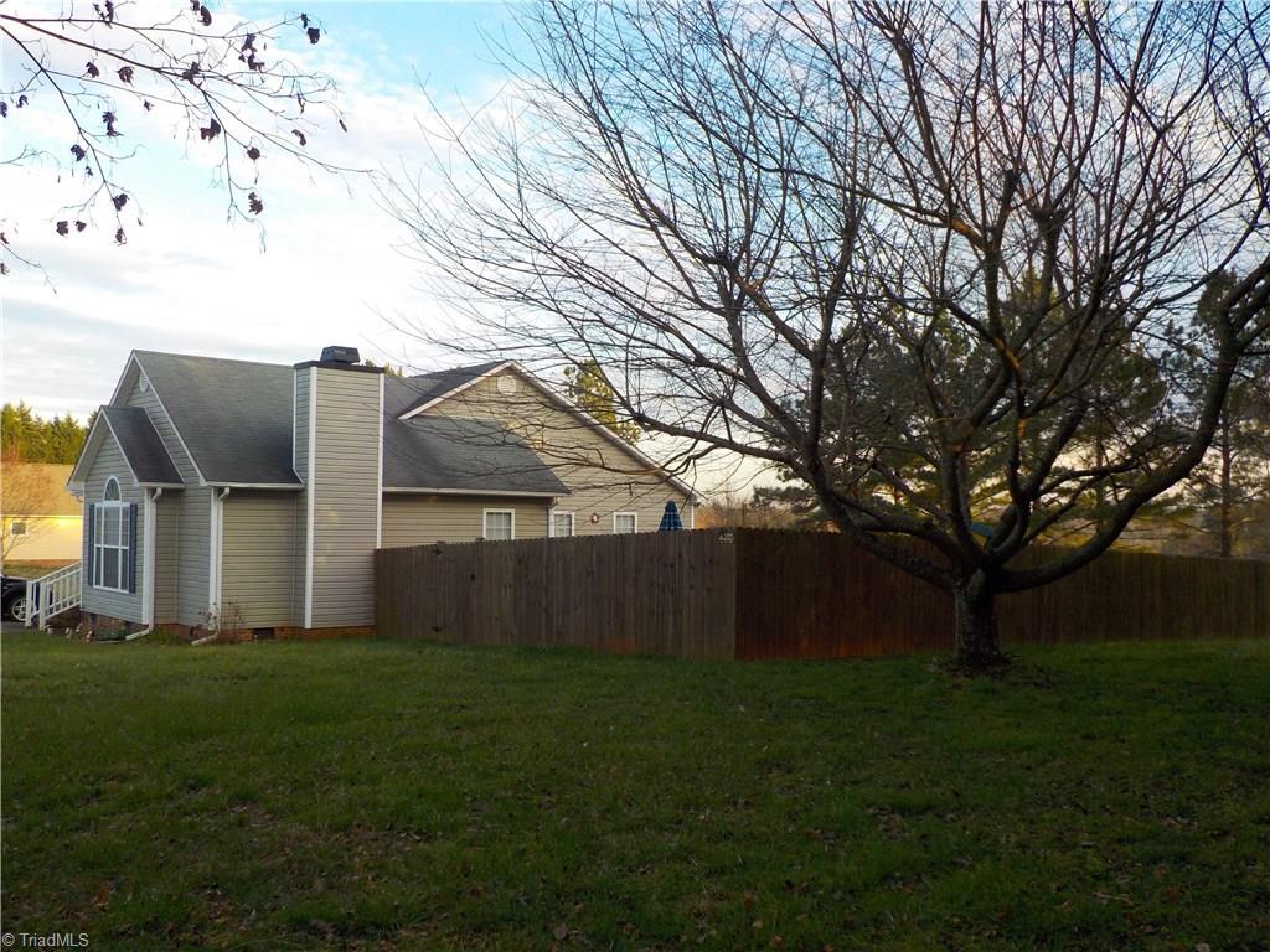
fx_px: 1101
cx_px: 635
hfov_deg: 60.0
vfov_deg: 46.8
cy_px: 476
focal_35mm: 30
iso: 125
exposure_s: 1/200
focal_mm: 4.1
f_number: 3.3
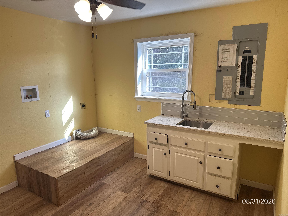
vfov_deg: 56.8
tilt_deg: -9.3
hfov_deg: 71.6
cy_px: 108
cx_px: 144
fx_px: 200
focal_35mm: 24
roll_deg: +0.9
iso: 100
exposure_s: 1/120
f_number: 1.78
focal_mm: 6.86
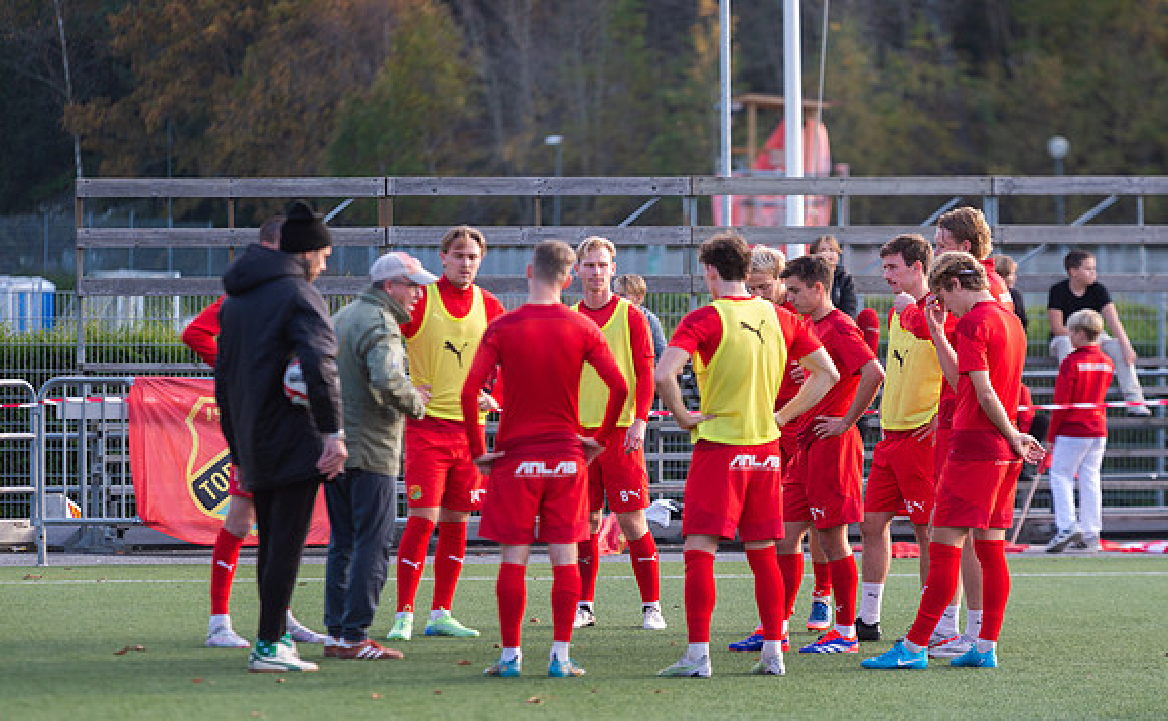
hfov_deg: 9.4
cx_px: 641
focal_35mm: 224
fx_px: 7119
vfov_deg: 5.8
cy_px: 427
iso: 720
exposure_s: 1/800
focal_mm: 200
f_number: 3.5
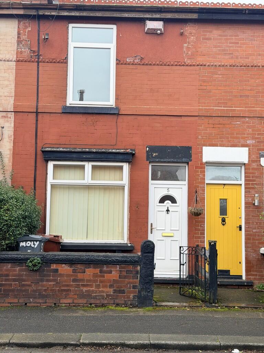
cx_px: 132
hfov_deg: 30.3
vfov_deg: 39.7
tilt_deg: +6.0
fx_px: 488
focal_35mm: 48
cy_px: 176
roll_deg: -0.7
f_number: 1.78
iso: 100
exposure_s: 1/583
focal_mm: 6.76
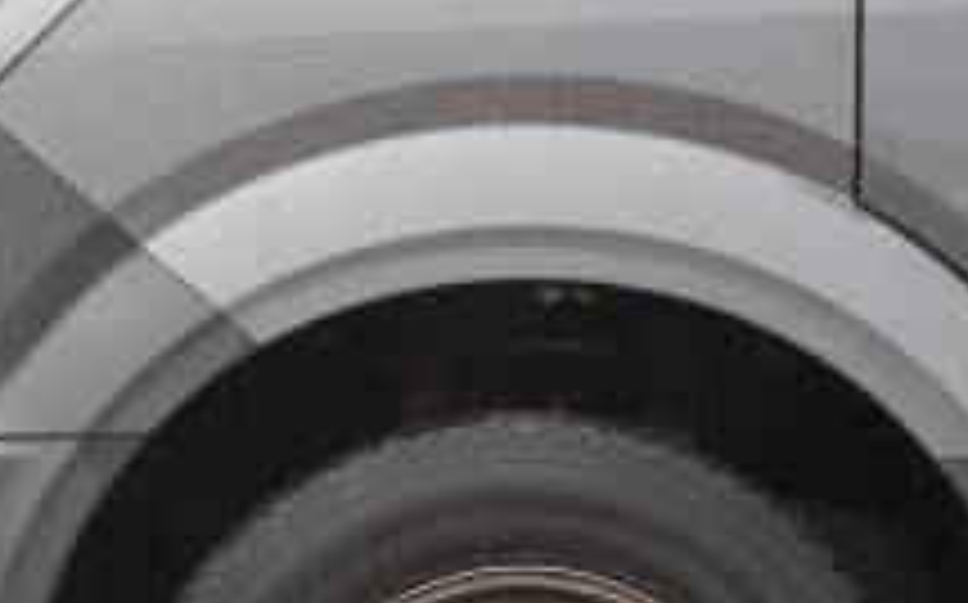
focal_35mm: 180
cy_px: 450
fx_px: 4735
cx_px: 437
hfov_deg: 11.7
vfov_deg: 7.3
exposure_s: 1/160
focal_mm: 59.2
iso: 250
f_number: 4
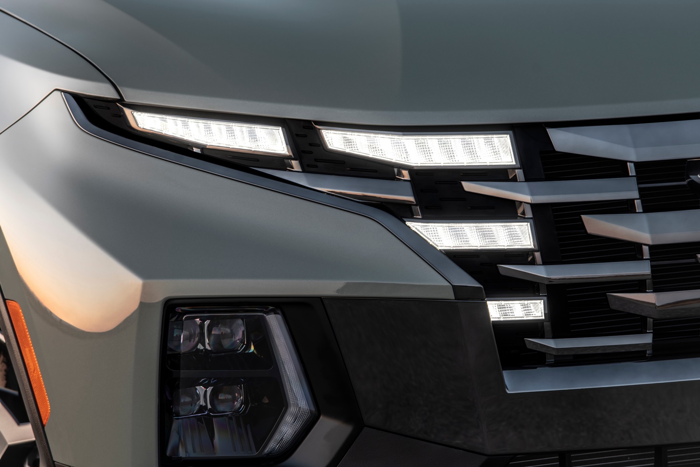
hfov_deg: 11.4
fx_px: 3500
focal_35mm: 180
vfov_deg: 7.6
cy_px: 234
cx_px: 350
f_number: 5
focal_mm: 180
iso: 64
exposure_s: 1/2.5
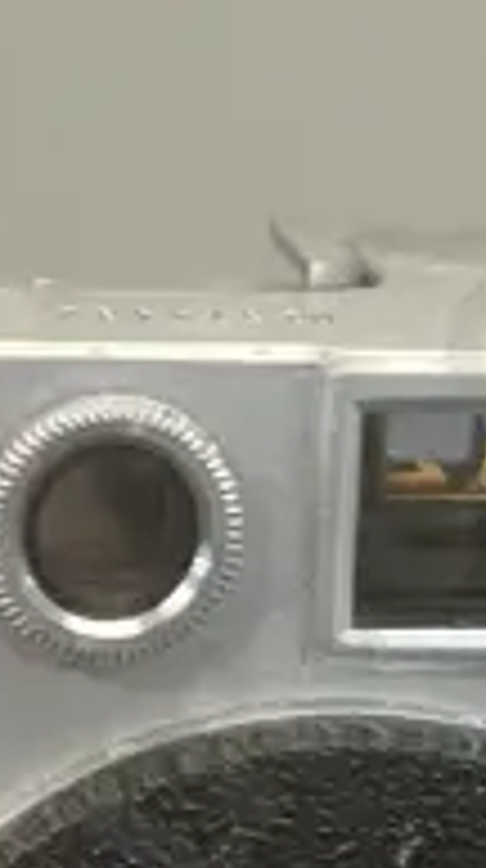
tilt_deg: -20.4
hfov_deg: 7.4
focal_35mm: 162
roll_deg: -2.3
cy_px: 1133
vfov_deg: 12.9
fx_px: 3726
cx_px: -63
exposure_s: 1/50
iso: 320
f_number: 1.8
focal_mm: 3.99
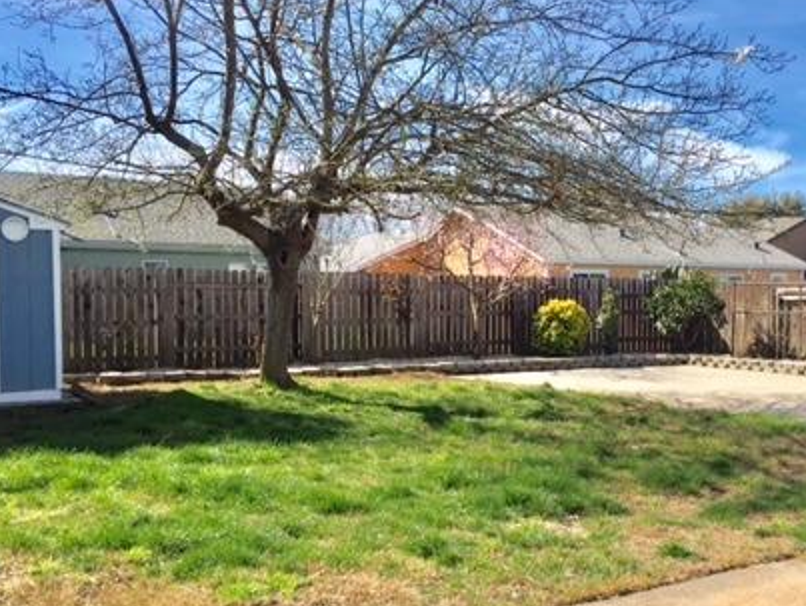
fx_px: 1072
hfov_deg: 40.6
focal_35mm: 46
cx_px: 554
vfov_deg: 31.5
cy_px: 334
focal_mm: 4.15
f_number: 2.2
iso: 32
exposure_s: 1/1464
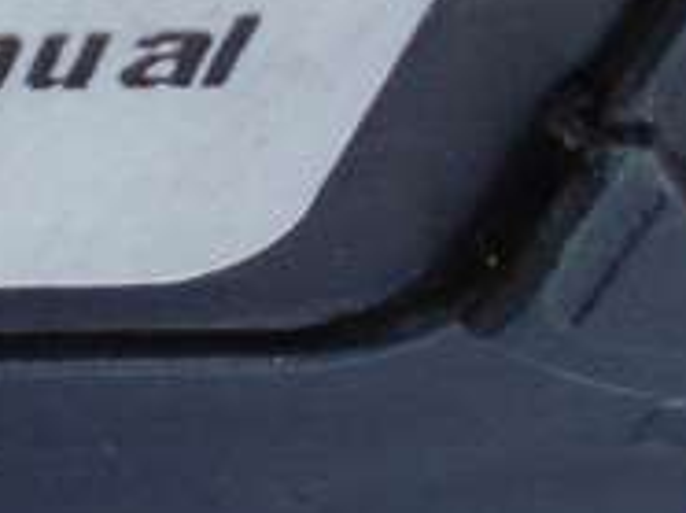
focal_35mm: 153
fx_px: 3028
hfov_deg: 10.6
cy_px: -107
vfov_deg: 9.5
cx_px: -1077
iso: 100
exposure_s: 1/125
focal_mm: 4.6
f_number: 3.2
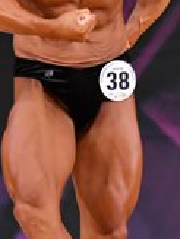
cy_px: 35
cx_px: 5
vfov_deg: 1.5
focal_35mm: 1295
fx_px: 8979
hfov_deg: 1.1
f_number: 5.6
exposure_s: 1/400
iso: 3200
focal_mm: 190
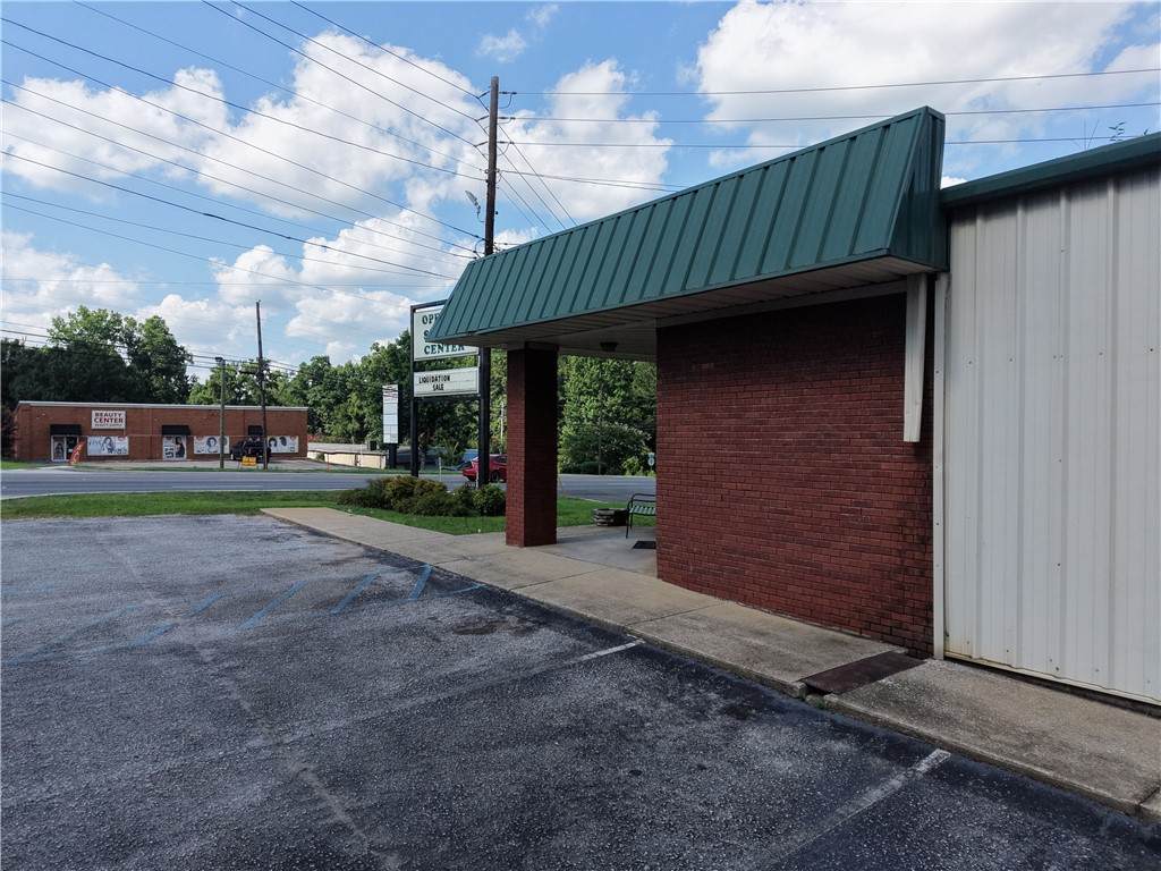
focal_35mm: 23
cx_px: 580
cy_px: 436
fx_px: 771
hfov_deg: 73.9
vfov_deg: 58.9
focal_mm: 8.67
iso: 400
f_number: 1.8
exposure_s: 1/5000
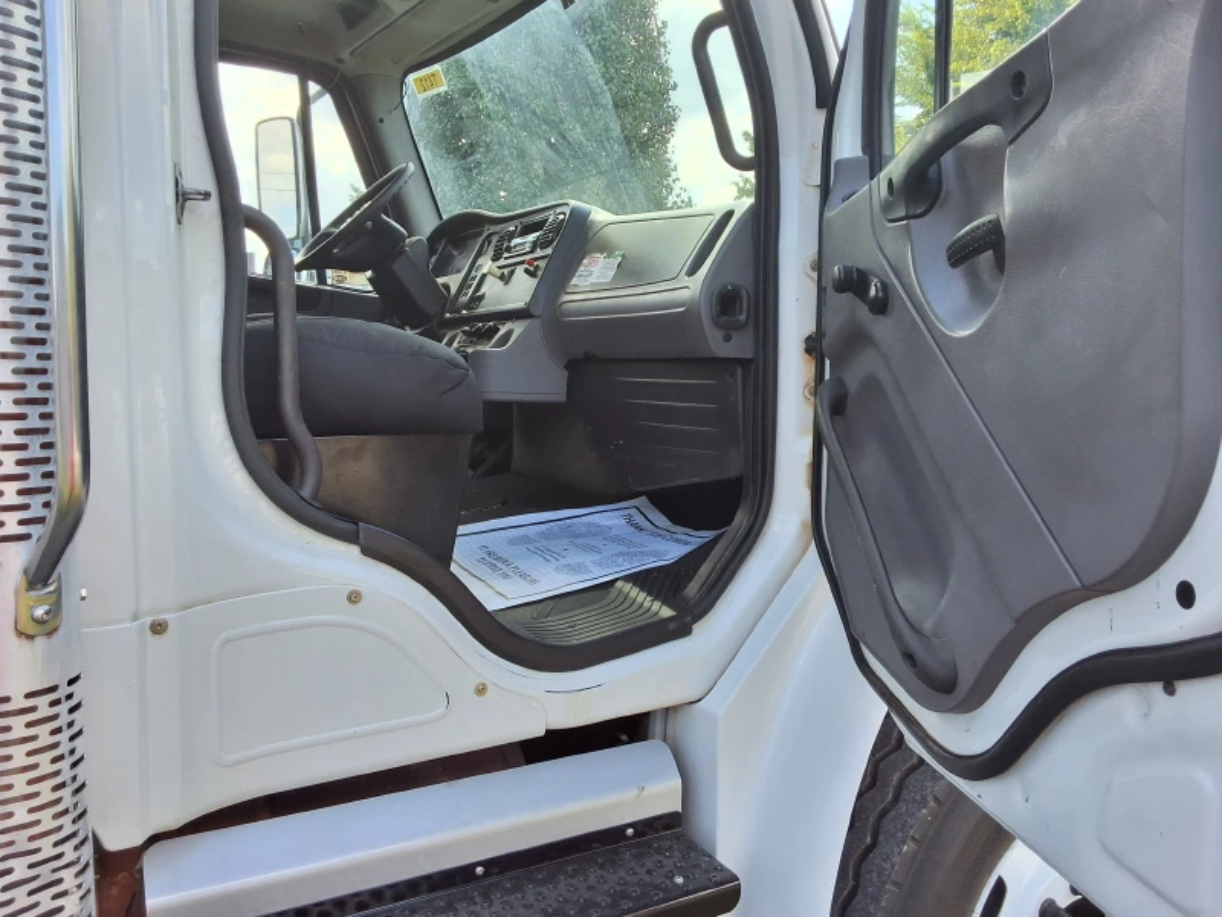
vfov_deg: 49.7
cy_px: 458
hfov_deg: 63.4
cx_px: 611
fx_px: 988
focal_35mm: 28
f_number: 1.9
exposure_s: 1/448
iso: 32
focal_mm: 2.91
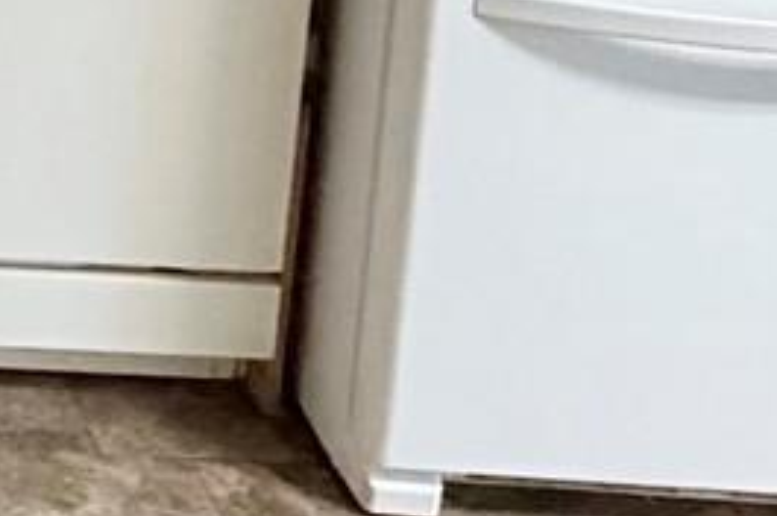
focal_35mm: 88
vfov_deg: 13.3
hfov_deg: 19.4
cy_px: -522
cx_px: -475
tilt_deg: -8.5
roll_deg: -1.2
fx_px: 1897
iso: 400
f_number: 2.2
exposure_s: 1/60
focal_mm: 2.22
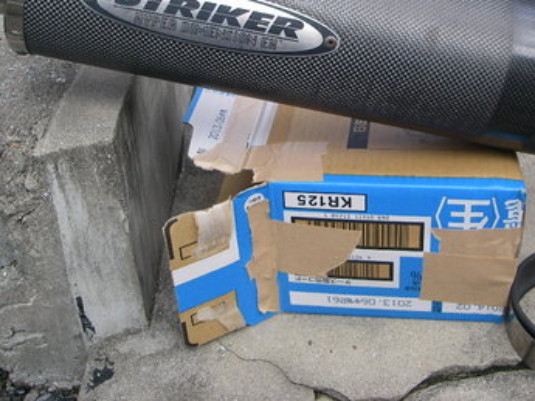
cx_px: 329
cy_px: 112
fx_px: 850
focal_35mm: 55
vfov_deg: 26.3
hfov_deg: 34.8
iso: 64
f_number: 3.3
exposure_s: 1/200
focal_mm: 6.3
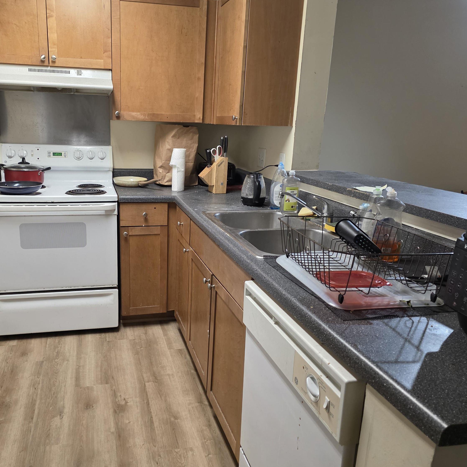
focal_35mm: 28
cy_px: 233
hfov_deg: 56.7
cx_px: 177
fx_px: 427
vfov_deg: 57.3
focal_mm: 6.3
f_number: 1.7
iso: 640
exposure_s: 1/120
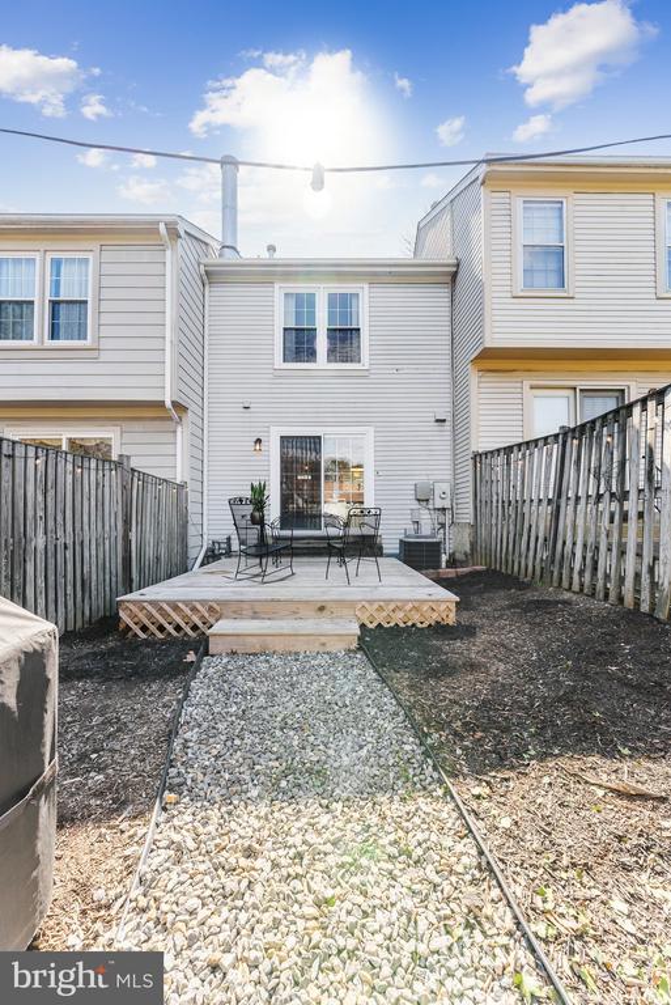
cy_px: 502
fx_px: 413
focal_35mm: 15
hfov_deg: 78.2
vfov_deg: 101.1
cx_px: 336
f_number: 9
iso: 200
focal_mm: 14.8
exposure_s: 1/160
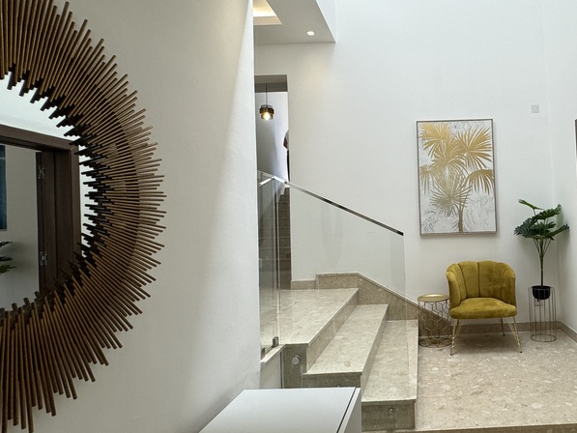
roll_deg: +2.0
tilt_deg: +2.0
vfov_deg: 56.8
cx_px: 427
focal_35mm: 24
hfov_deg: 67.4
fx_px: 400
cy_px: 205
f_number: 2.2
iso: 40
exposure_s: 1/147
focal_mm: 2.22
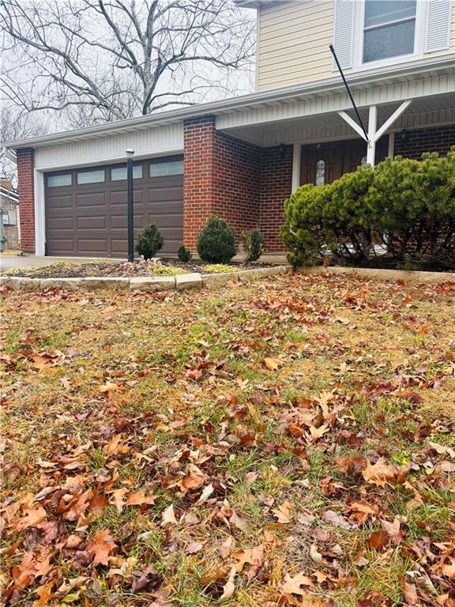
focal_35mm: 26
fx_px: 456
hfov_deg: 53.1
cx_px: 228
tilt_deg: -6.7
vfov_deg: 67.3
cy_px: 304
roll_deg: -1.4
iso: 50
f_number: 1.6
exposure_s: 1/122
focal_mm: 5.96
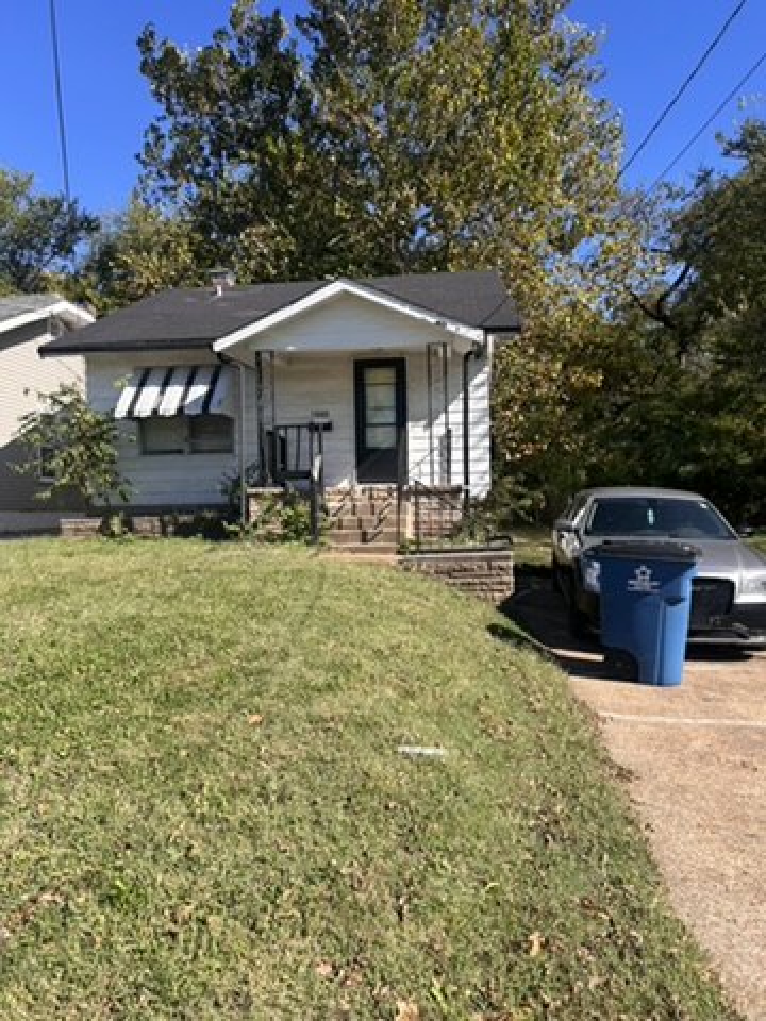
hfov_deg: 53.1
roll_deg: -0.5
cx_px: 383
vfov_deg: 67.3
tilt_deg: +0.4
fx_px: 767
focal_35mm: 26
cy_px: 510
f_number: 1.5
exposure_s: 1/2404
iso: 50
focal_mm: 5.7
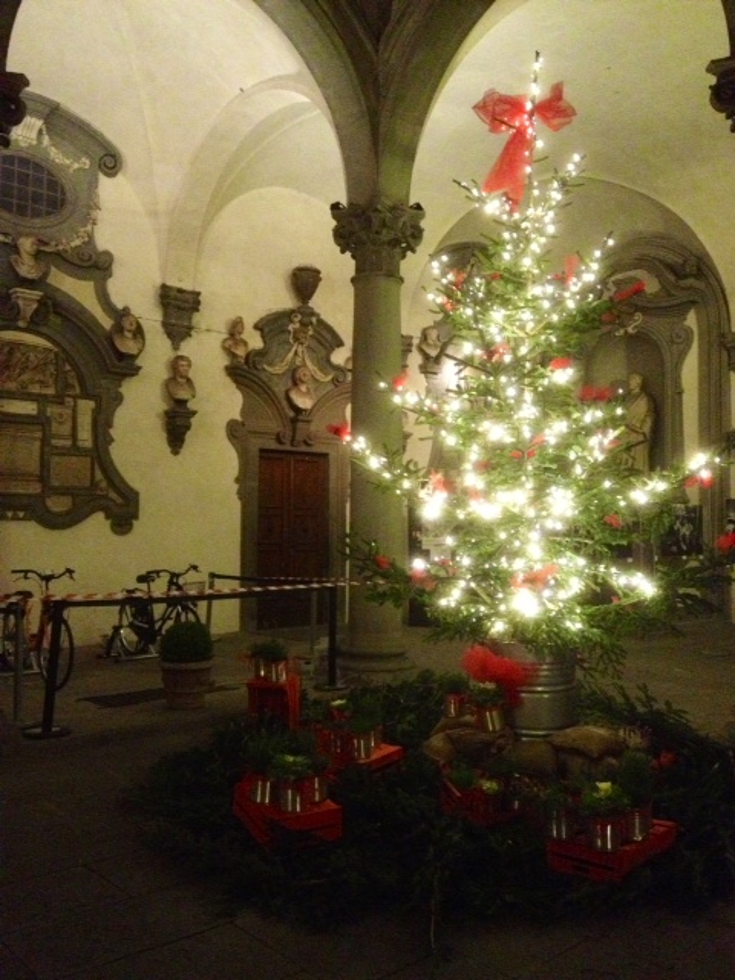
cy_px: 490
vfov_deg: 52.6
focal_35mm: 35
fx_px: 991
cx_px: 368
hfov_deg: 40.7
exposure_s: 1/15
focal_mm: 4.28
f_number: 2.4
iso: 800
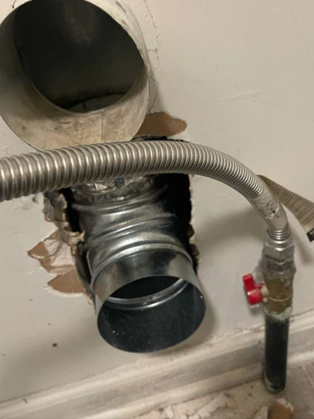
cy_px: 210
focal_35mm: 57
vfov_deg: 33.8
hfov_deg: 25.7
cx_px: 157
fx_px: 690
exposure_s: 1/23
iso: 20
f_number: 2.8
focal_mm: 6.6
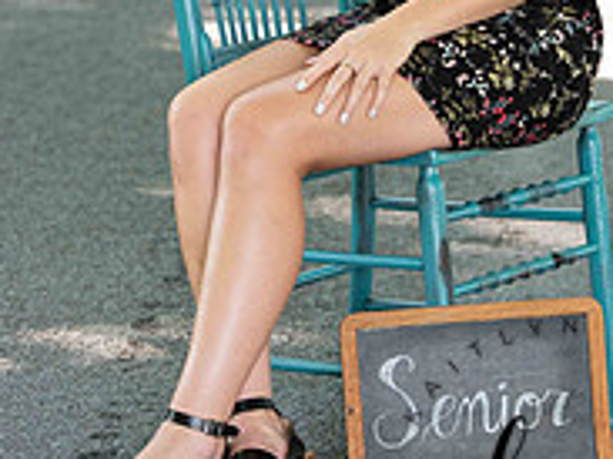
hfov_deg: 8.0
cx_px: 362
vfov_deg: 6.0
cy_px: -40
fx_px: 4389
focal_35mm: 248
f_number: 3.5
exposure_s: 1/200
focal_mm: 105
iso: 640
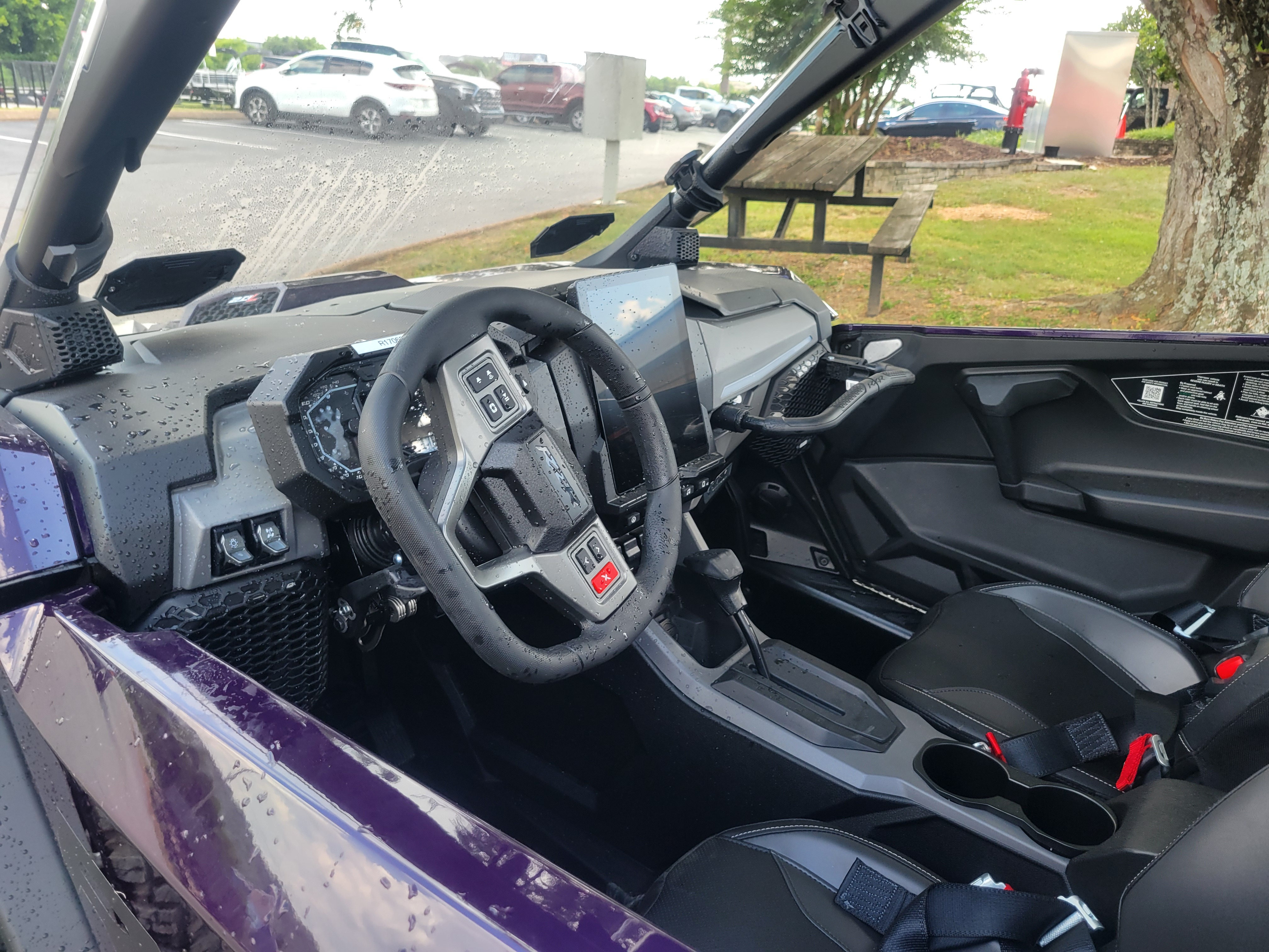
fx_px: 953
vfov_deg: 53.1
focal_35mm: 26
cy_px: 476
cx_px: 634
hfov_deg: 67.3
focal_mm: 5.4
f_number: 1.8
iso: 40
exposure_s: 1/153
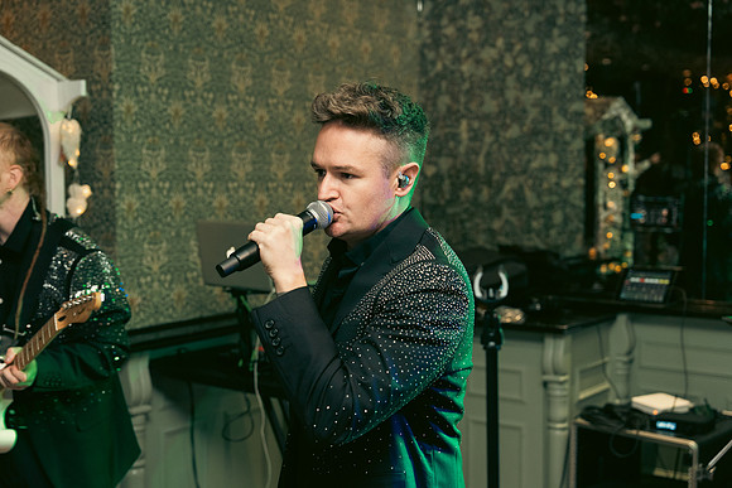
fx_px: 1017
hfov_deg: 39.6
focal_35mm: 50
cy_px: 244
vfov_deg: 27.0
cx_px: 366
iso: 2500
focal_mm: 50
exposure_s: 1/160
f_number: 3.5
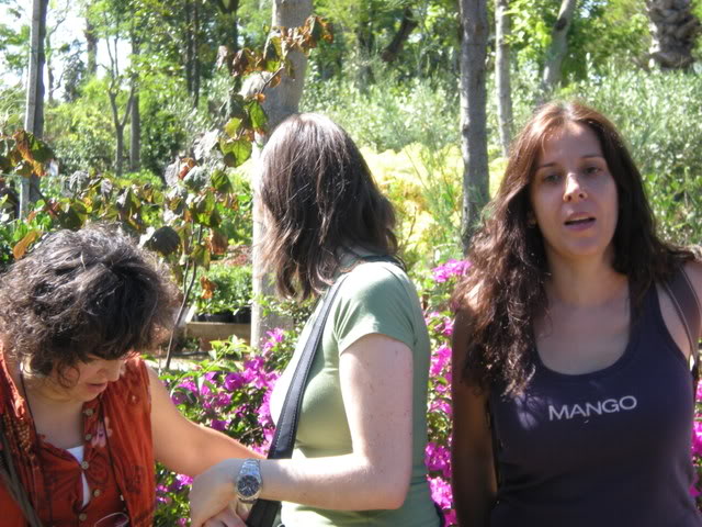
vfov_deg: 14.1
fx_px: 2129
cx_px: 351
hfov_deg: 18.7
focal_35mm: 105
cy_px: 264
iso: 141
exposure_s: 1/137
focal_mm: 17.3
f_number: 5.7
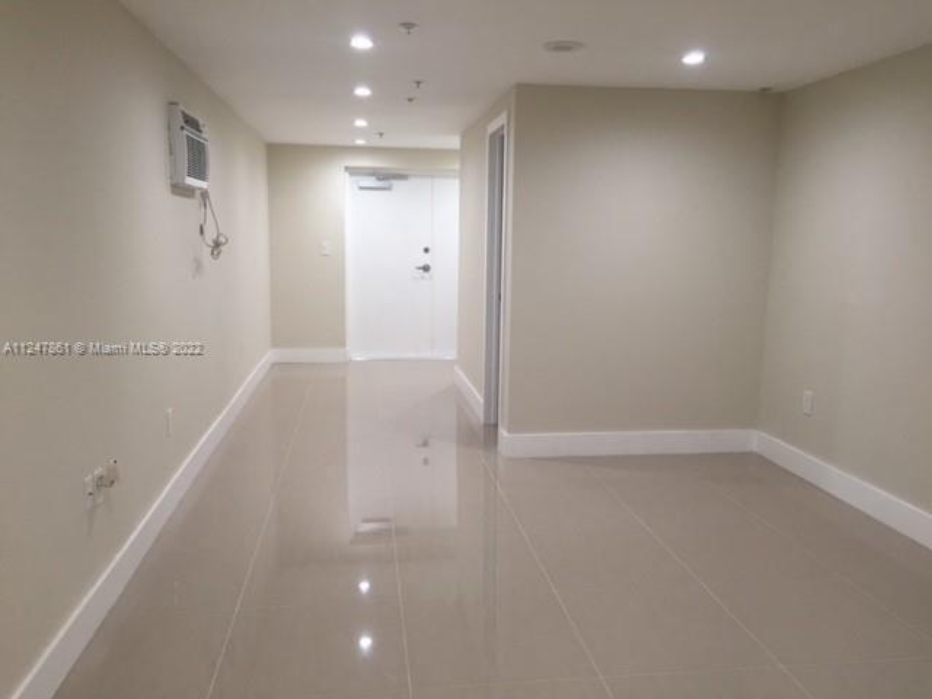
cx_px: 466
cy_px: 350
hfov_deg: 61.7
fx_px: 781
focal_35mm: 29
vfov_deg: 48.2
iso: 40
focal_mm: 4.15
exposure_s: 1/30
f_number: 2.2
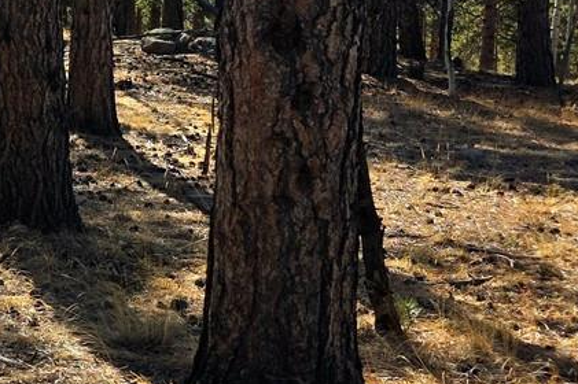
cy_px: -48
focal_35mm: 91
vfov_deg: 14.6
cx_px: -496
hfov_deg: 17.6
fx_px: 1460
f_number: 1.7
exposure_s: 1/5000
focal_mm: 6.3
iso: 80
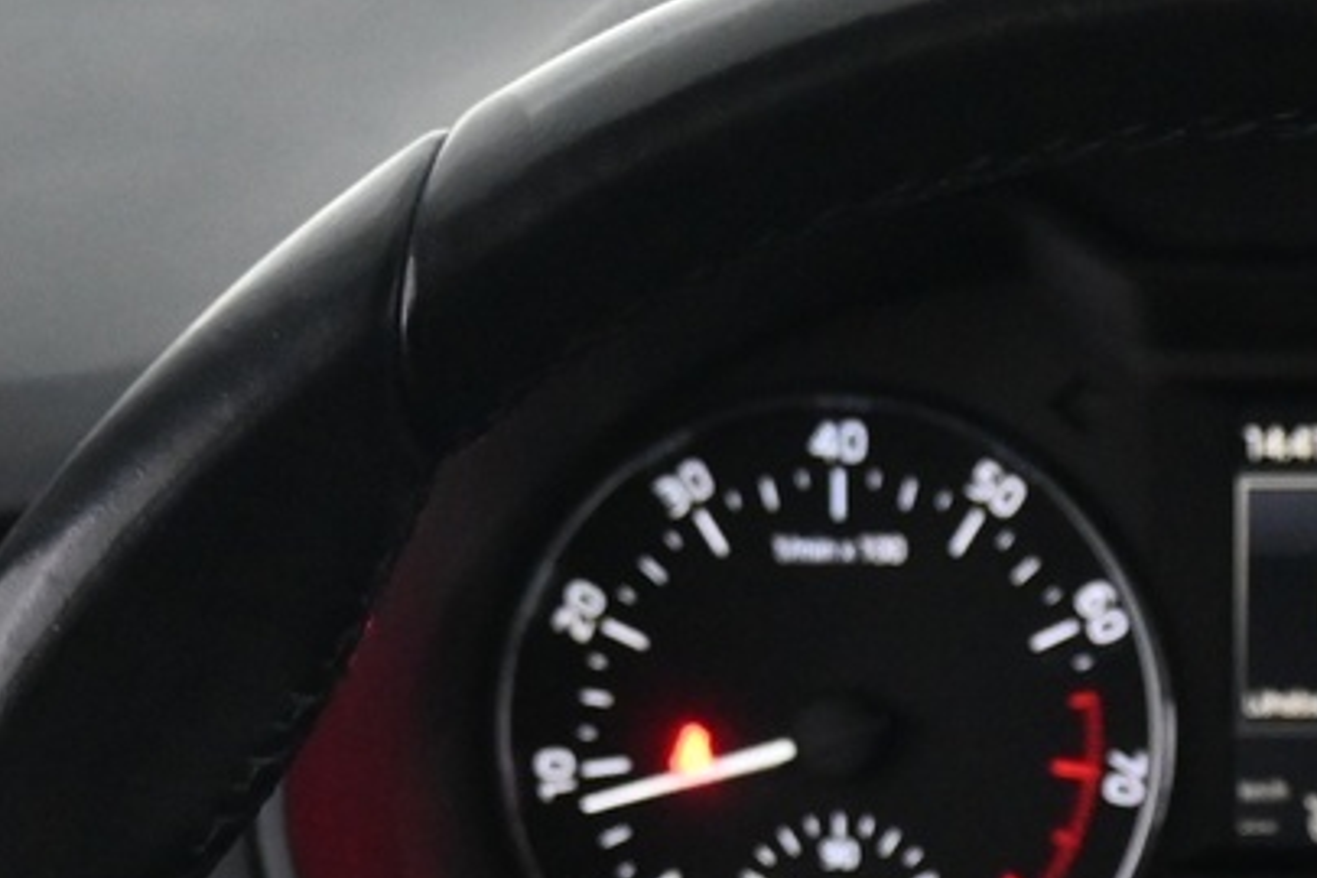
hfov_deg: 16.1
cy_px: 1512
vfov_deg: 10.3
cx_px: 1119
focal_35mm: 126
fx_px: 4609
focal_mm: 21
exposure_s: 1/30
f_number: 4
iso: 2800
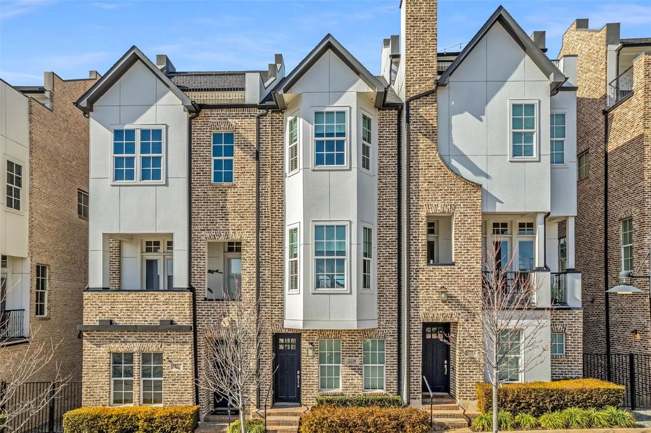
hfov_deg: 78.6
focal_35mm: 22
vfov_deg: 57.2
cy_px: 216
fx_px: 398
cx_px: 326
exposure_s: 1/240
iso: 200
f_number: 2.8
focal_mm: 8.38
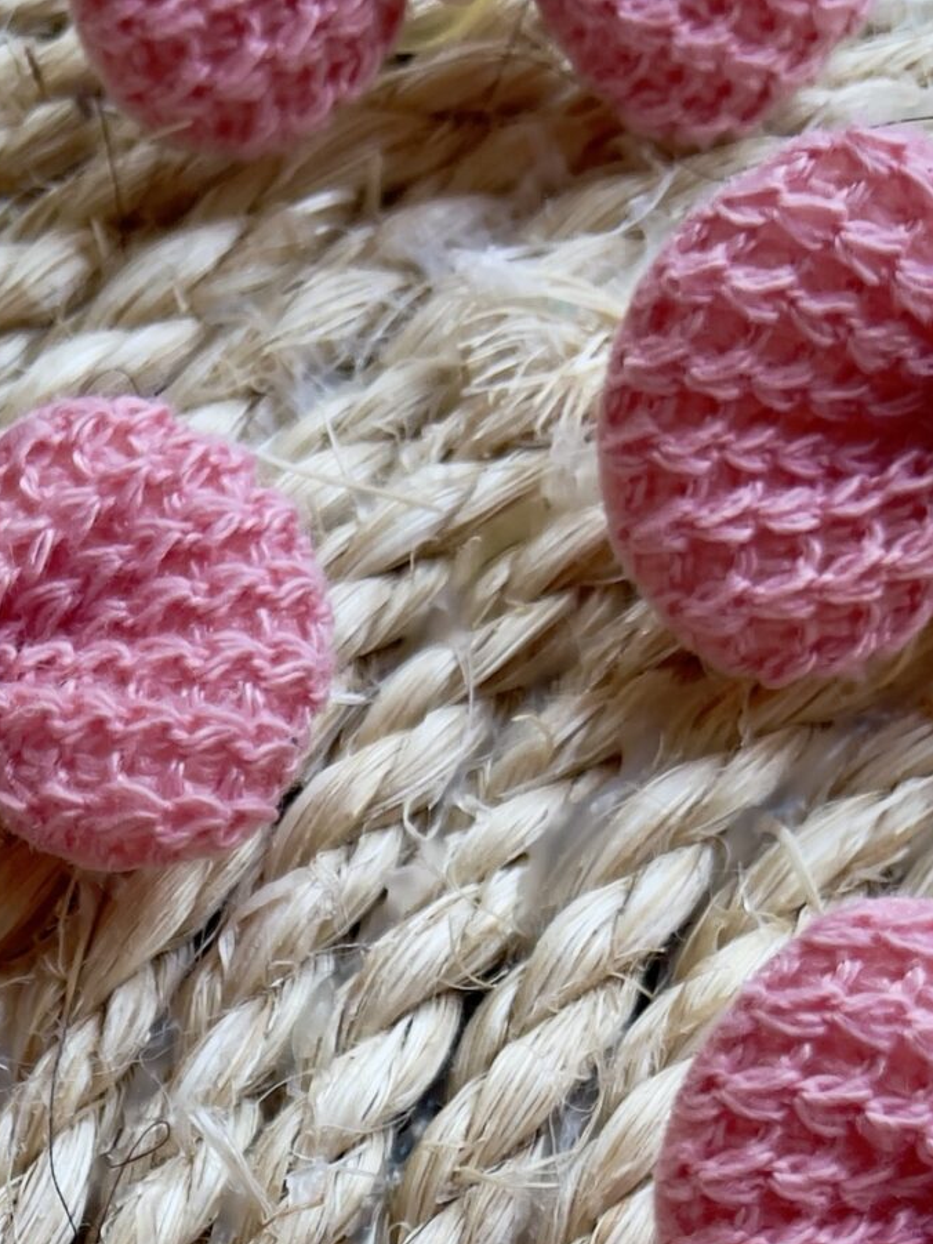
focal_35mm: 71
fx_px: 2551
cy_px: 1589
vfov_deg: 24.2
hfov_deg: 19.7
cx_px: -126
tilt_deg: -74.6
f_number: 1.6
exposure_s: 1/120
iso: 80
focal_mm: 5.1
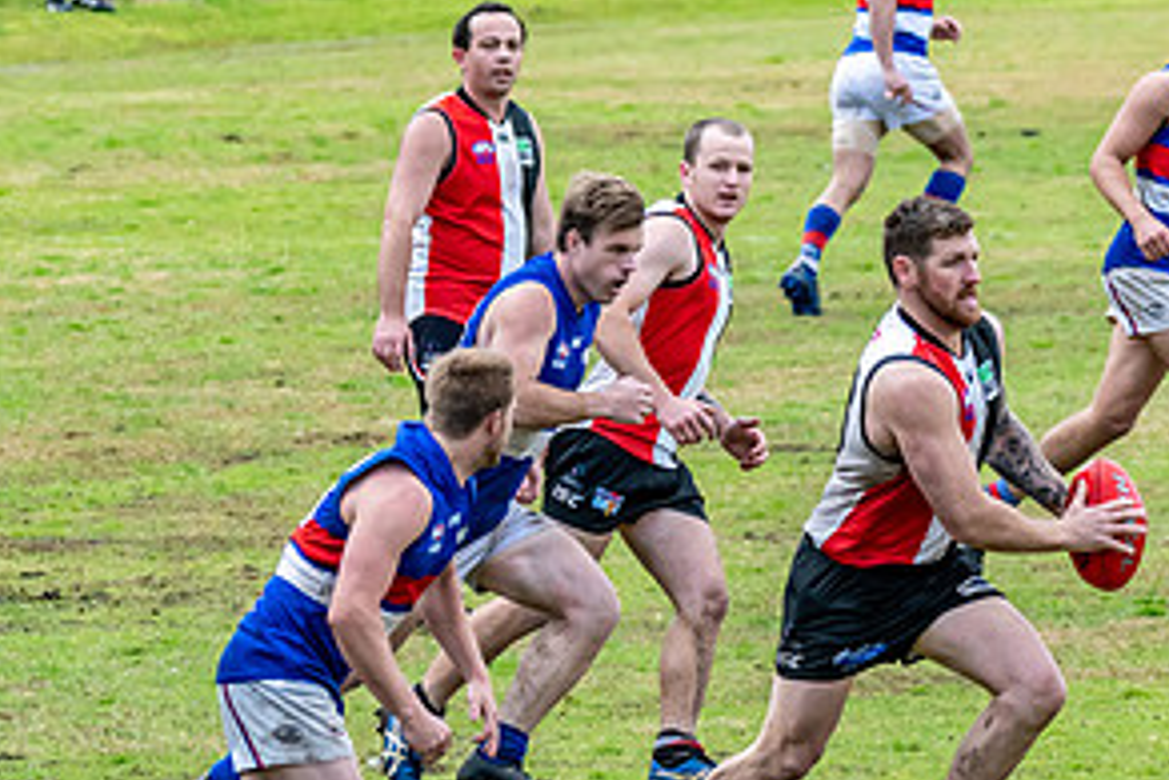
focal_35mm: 740
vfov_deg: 1.9
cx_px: 651
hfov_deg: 2.8
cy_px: 447
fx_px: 24040
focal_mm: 220
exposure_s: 1/2000
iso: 1250
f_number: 7.1
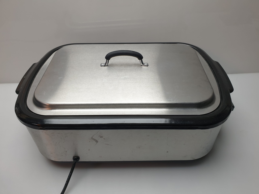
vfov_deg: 53.1
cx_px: 130
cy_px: 97
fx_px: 195
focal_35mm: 26
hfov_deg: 67.3
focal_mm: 4.3
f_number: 2.4
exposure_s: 1/100
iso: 64
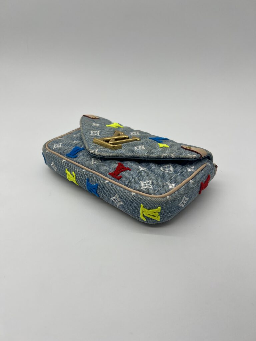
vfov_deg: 67.3
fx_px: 256
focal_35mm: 26
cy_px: 170
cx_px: 128
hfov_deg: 53.1
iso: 50
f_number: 1.5
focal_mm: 5.7
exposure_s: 1/414
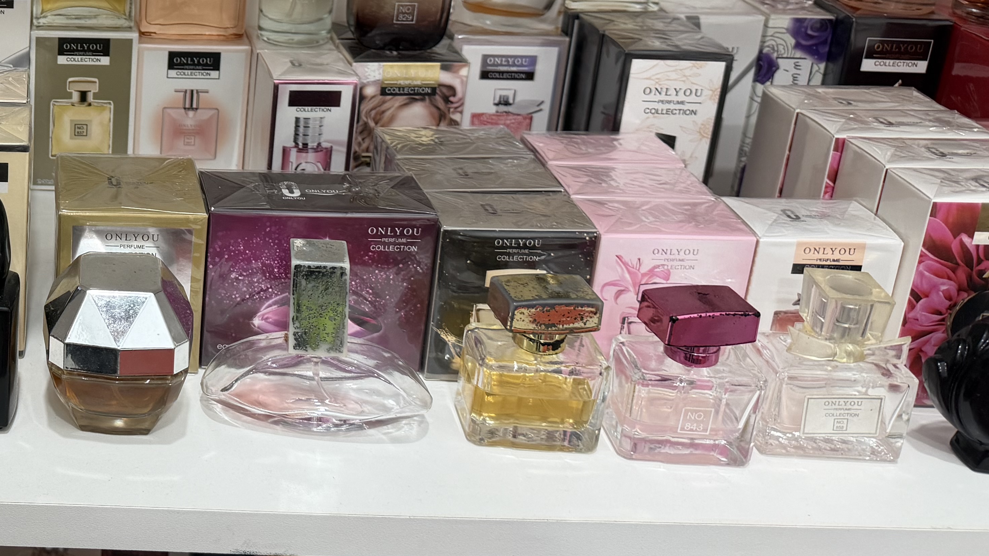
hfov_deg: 36.9
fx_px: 1337
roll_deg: -2.0
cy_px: 84
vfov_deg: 23.0
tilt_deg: -19.9
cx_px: 29
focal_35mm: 51
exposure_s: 1/100
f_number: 1.78
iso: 160
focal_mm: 6.76
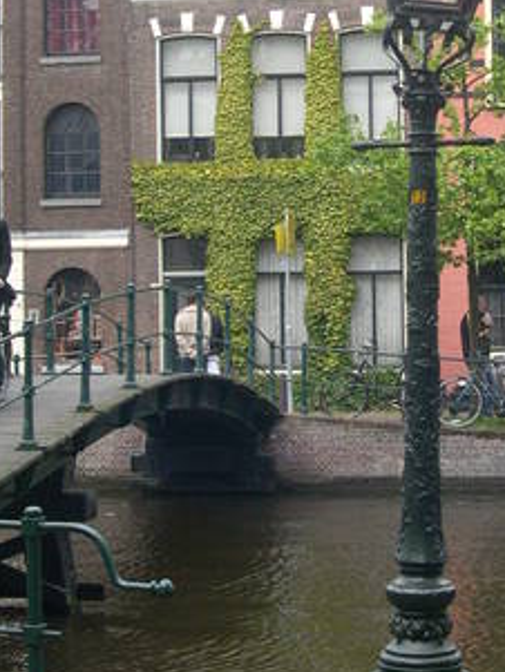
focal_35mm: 84
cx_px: 391
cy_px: 232
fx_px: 1633
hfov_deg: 17.5
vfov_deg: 23.2
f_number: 7.6
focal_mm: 8
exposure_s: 1/108
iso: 200
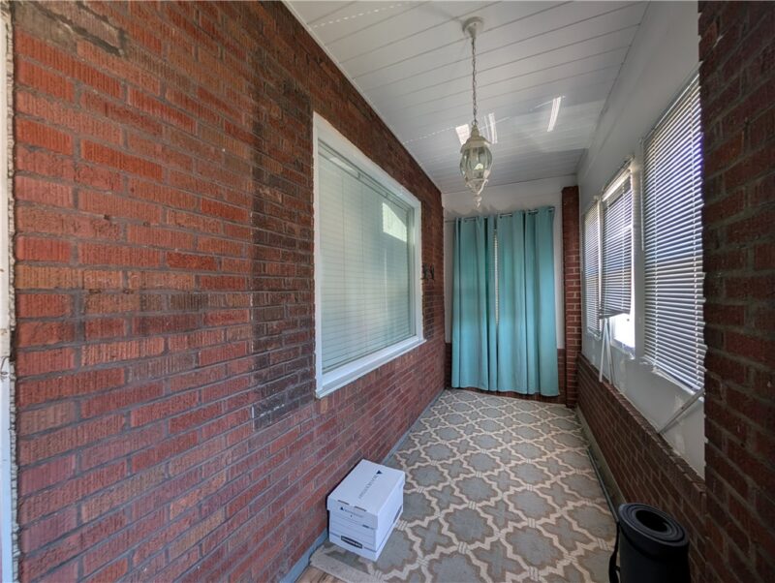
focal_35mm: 12
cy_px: 292
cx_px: 388
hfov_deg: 110.5
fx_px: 269
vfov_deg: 94.6
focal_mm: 2.02
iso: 52
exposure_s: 1/31.3
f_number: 1.7
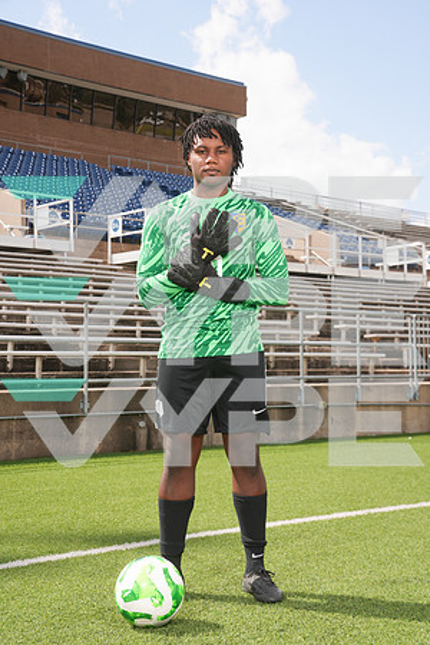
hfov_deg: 23.4
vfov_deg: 34.5
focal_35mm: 58
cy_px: 322
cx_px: 215
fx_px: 1039
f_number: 8
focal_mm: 58
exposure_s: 1/200
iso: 100
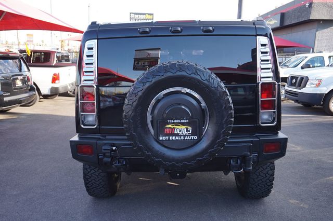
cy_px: 110
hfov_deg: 59.5
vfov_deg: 41.7
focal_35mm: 32
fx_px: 291
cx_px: 166
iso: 100
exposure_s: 1/80
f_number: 5
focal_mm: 21
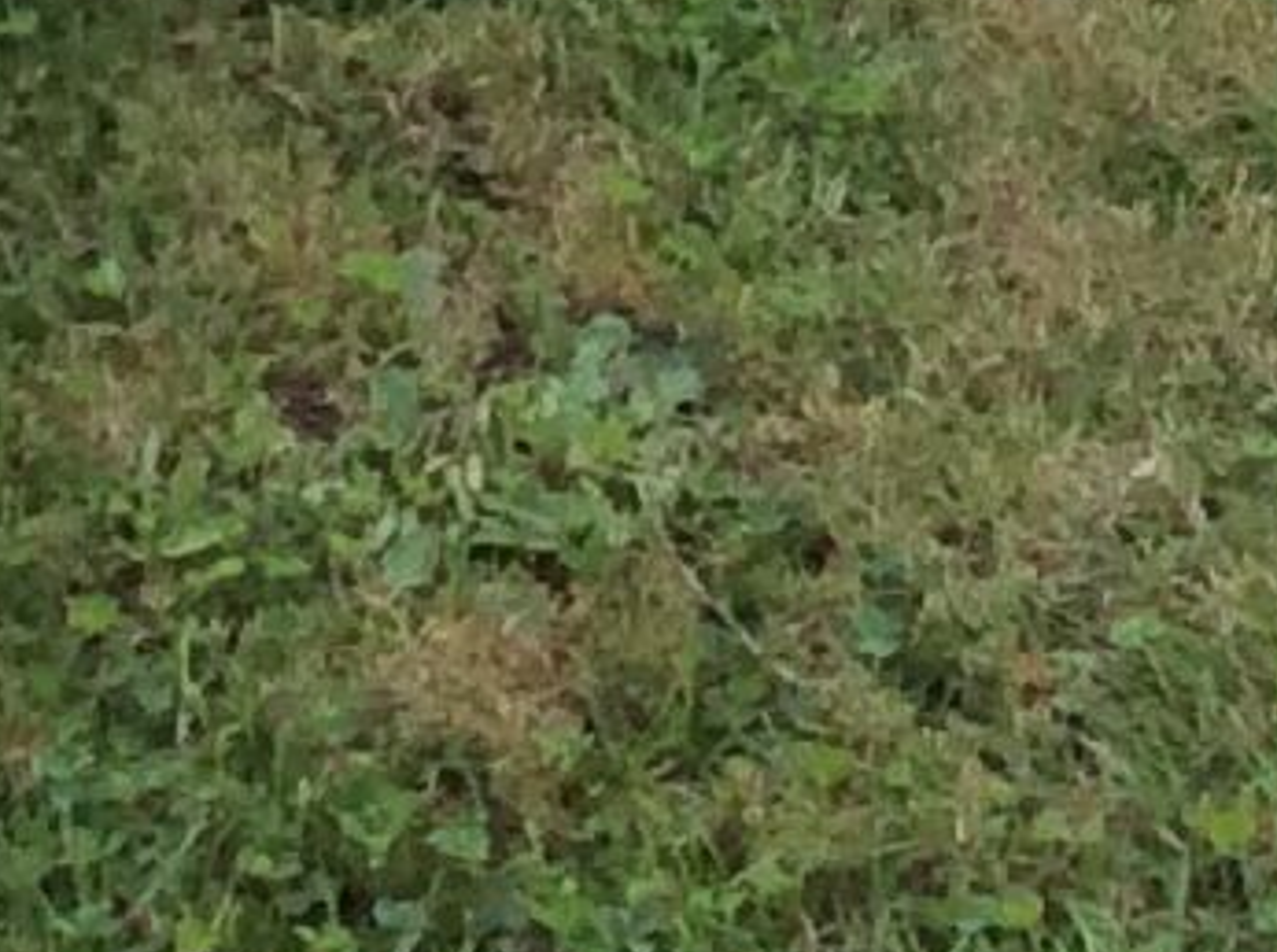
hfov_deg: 7.8
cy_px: -1502
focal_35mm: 240
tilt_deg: -31.2
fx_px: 8835
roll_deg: +0.1
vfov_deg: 5.9
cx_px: -1620
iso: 40
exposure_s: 1/100
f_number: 2.4
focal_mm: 3.3
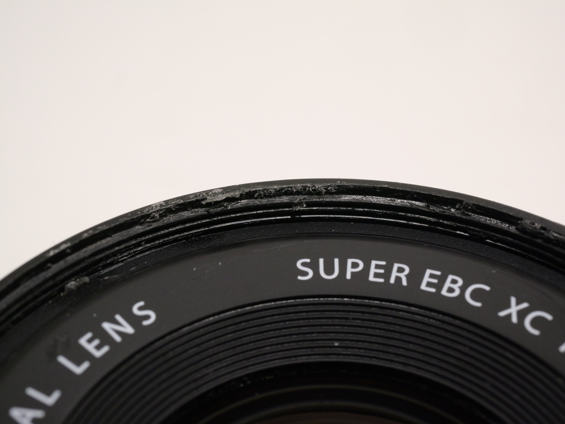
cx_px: 282
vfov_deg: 24.4
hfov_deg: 32.2
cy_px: 212
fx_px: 980
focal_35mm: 60
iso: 2500
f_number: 8
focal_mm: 30
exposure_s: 1/80
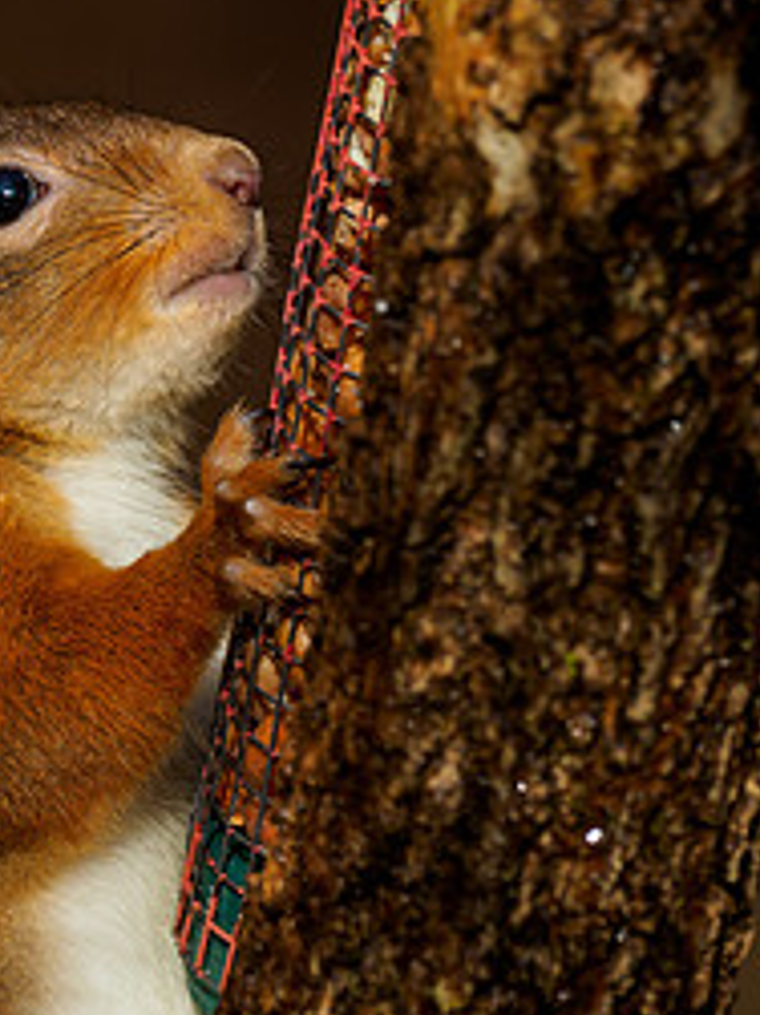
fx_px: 45032
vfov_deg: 1.3
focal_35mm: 1537
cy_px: 430
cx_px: -233
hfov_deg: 1.0
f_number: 5.6
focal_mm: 300
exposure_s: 1/640
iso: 200
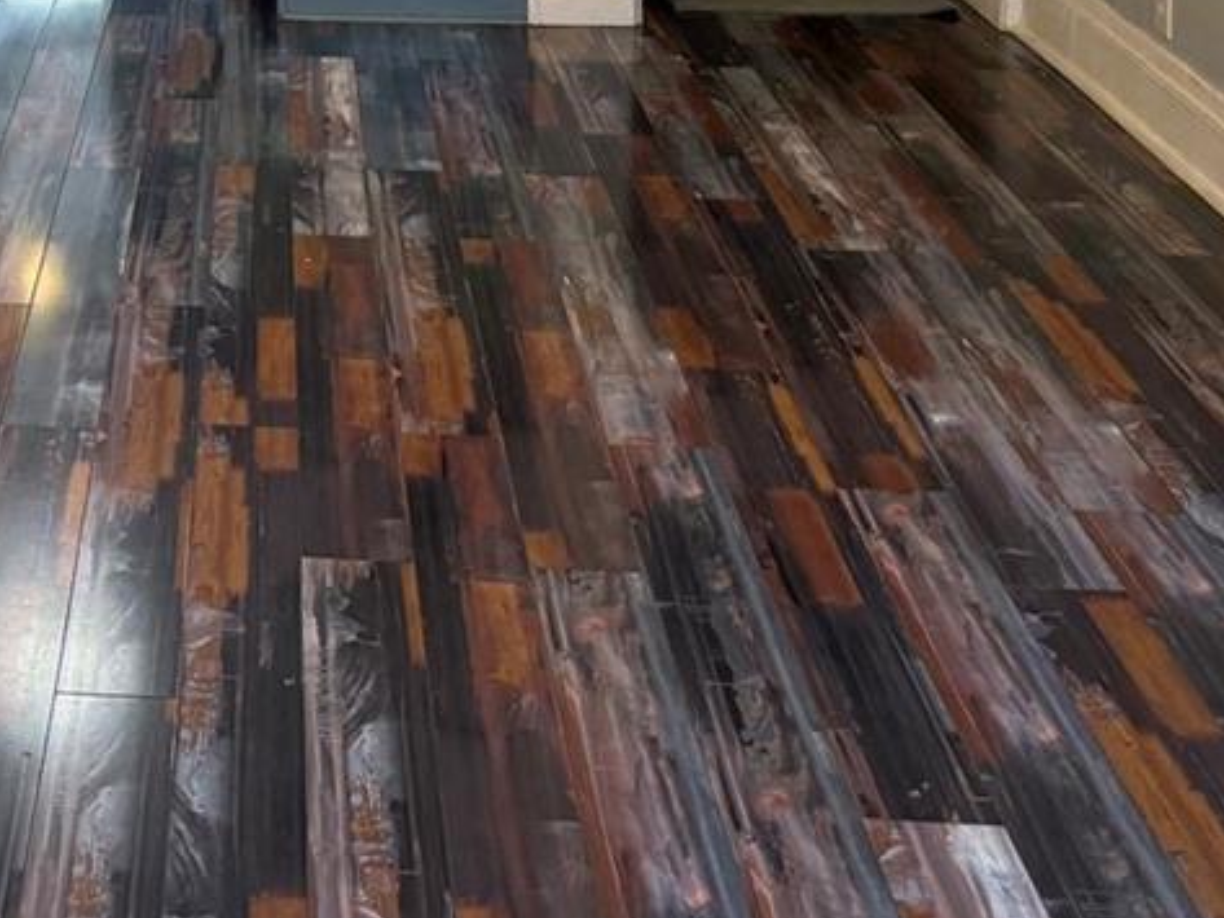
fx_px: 2582
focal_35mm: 73
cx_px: -96
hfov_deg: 25.0
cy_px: -292
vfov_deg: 18.7
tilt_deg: -6.1
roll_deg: +1.2
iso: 200
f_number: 1.78
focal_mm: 6.76
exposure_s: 1/120
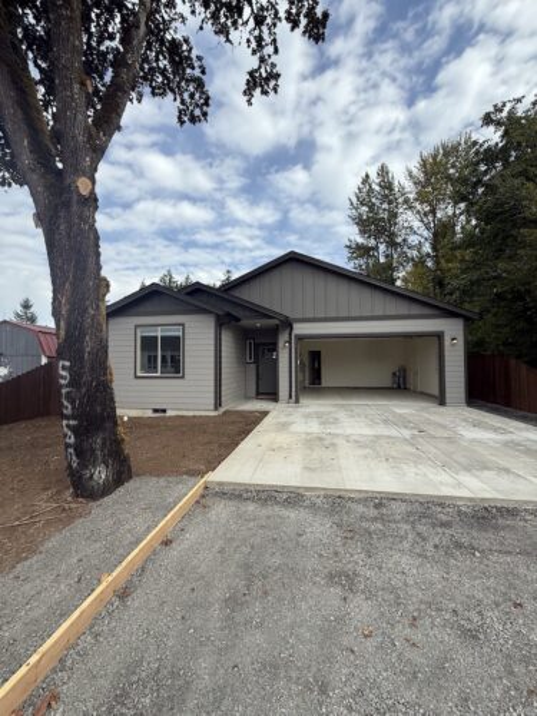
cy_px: 358
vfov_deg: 102.1
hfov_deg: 85.7
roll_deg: -1.1
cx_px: 268
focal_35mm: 14
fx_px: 290
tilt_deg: +4.9
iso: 50
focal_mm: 2.22
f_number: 2.2
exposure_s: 1/942
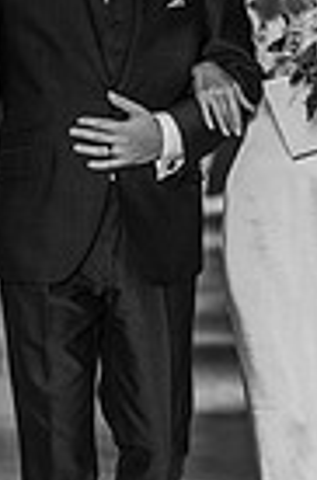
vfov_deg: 7.4
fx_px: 3700
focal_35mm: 278
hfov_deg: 4.9
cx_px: 218
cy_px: 139
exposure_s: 1/200
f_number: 1.8
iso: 560
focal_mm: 85
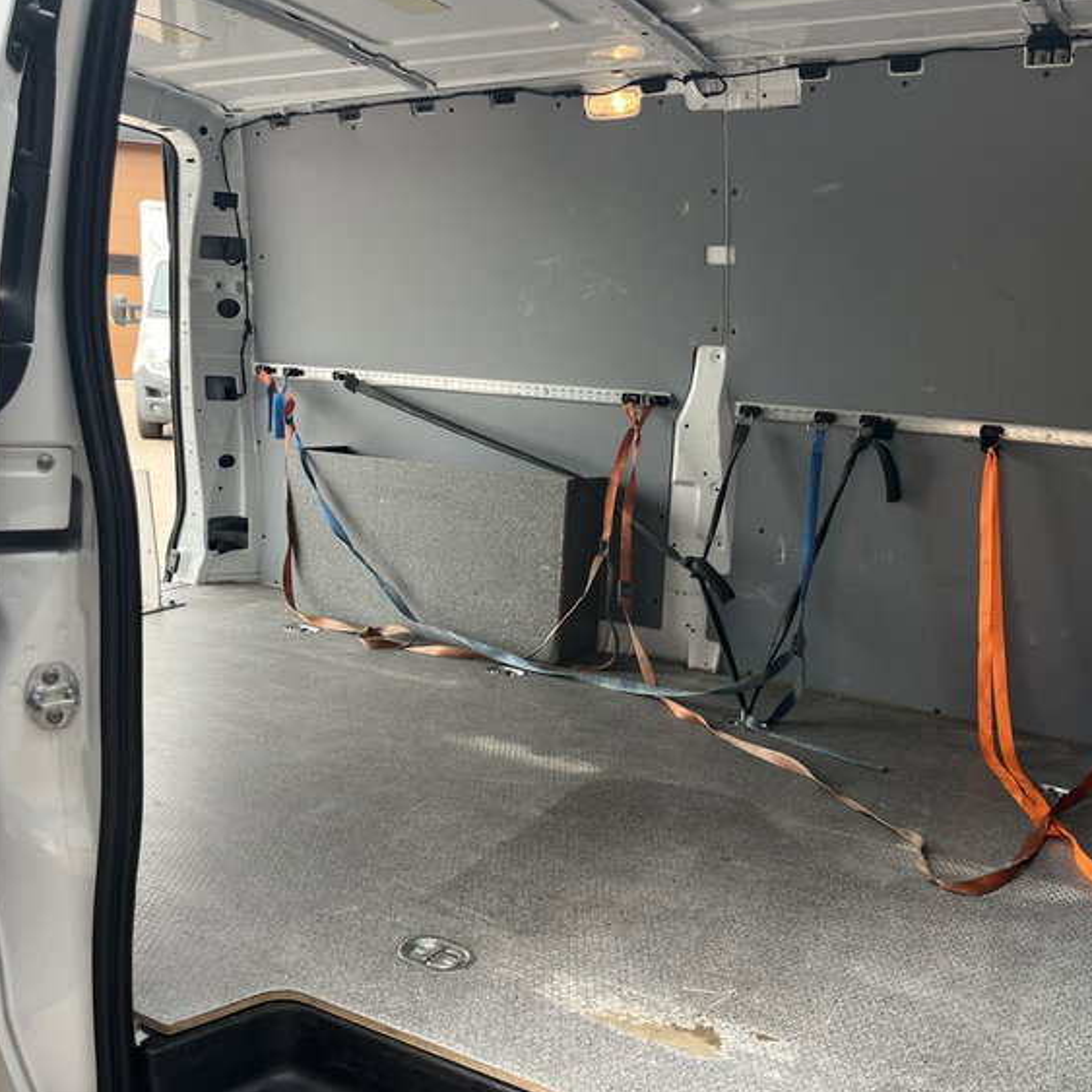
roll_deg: -3.6
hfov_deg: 52.1
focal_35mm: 31
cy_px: 543
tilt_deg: -10.6
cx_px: 665
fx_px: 1106
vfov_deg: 52.5
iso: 50
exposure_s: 1/246
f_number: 1.6
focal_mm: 5.1
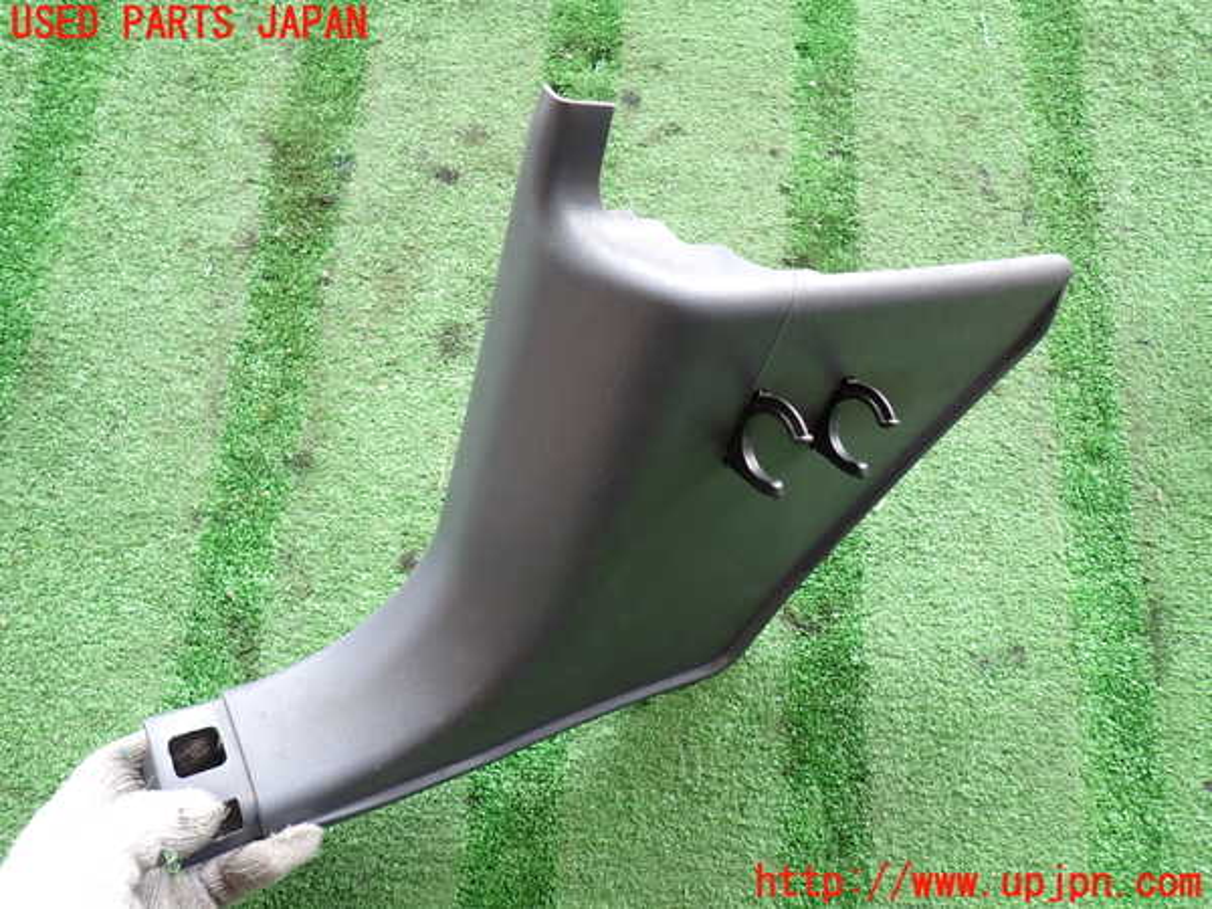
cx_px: 606
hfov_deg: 69.4
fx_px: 875
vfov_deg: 54.9
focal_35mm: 25
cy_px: 454
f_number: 2
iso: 160
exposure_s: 1/60
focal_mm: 4.5
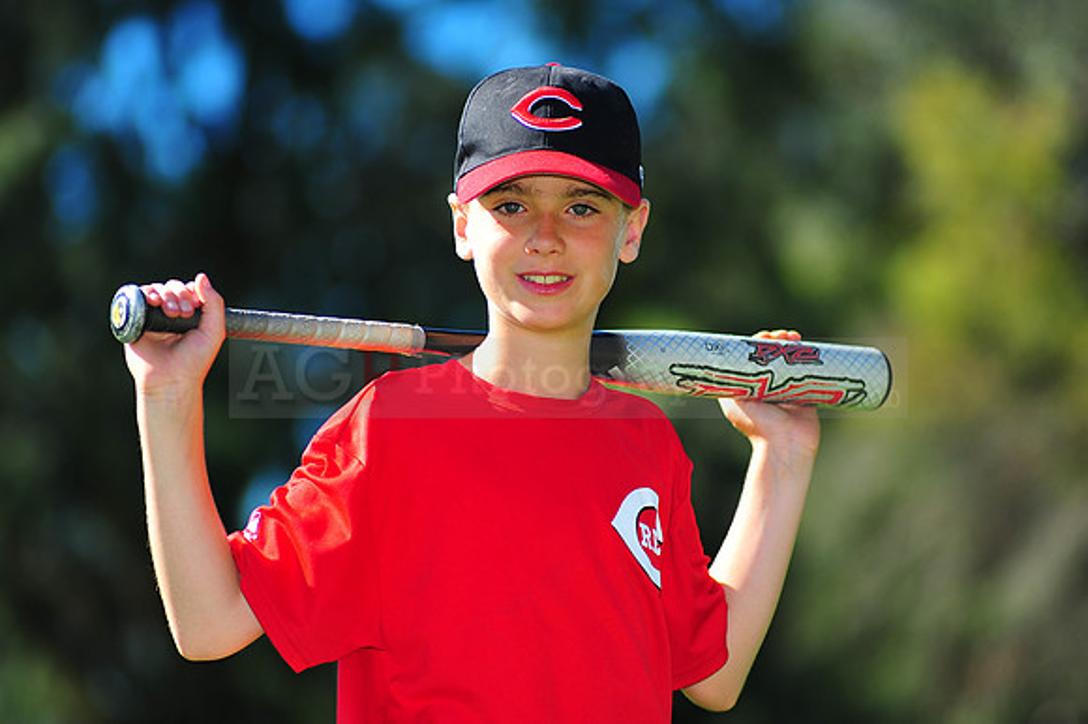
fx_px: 5437
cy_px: 362
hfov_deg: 11.4
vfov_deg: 7.6
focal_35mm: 180
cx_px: 544
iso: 200
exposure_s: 1/1250
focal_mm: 180
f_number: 3.5
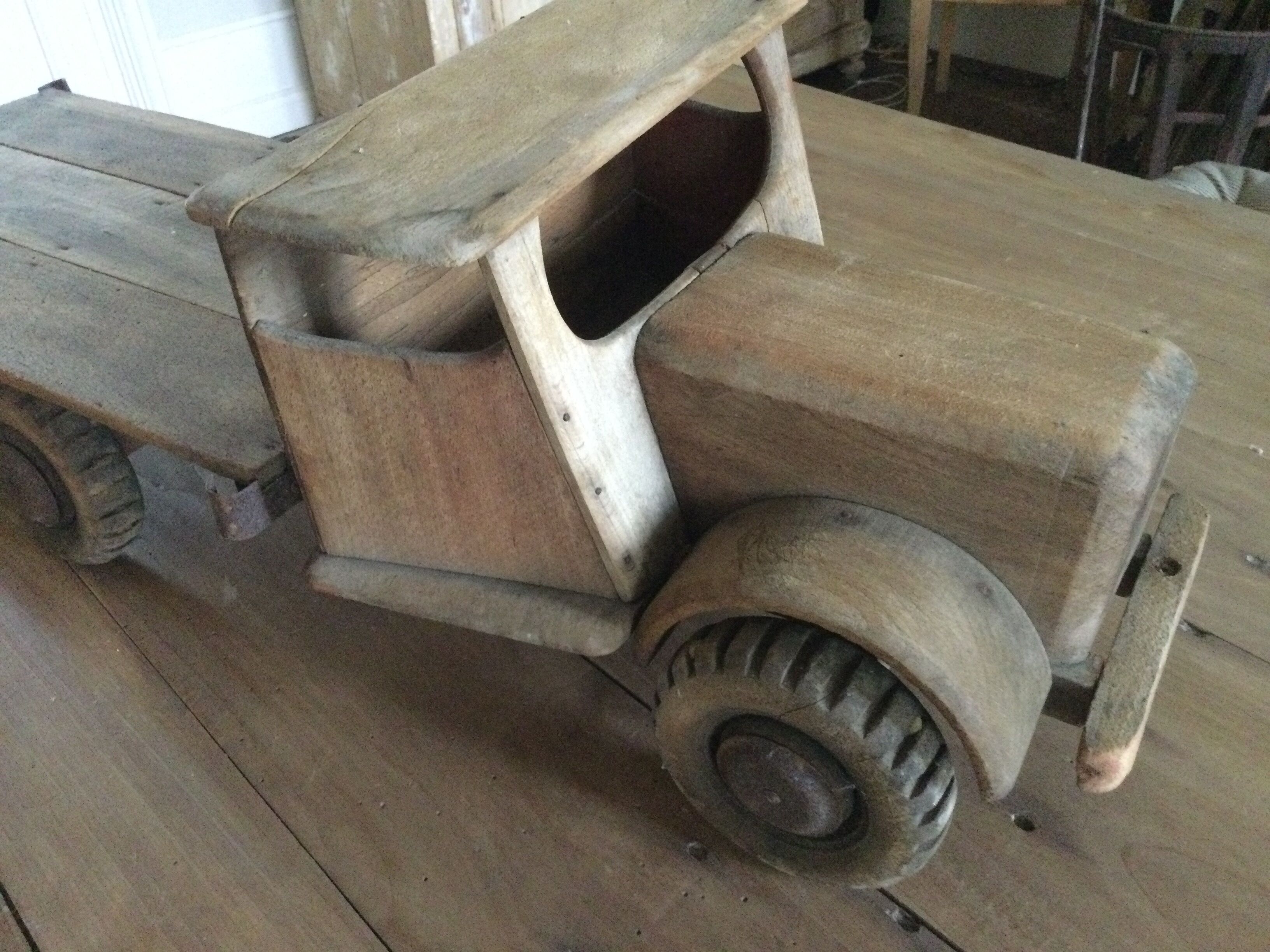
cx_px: 635
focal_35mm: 31
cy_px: 476
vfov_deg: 45.4
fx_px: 1137
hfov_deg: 58.4
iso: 800
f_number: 2.4
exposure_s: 1/17
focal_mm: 3.3
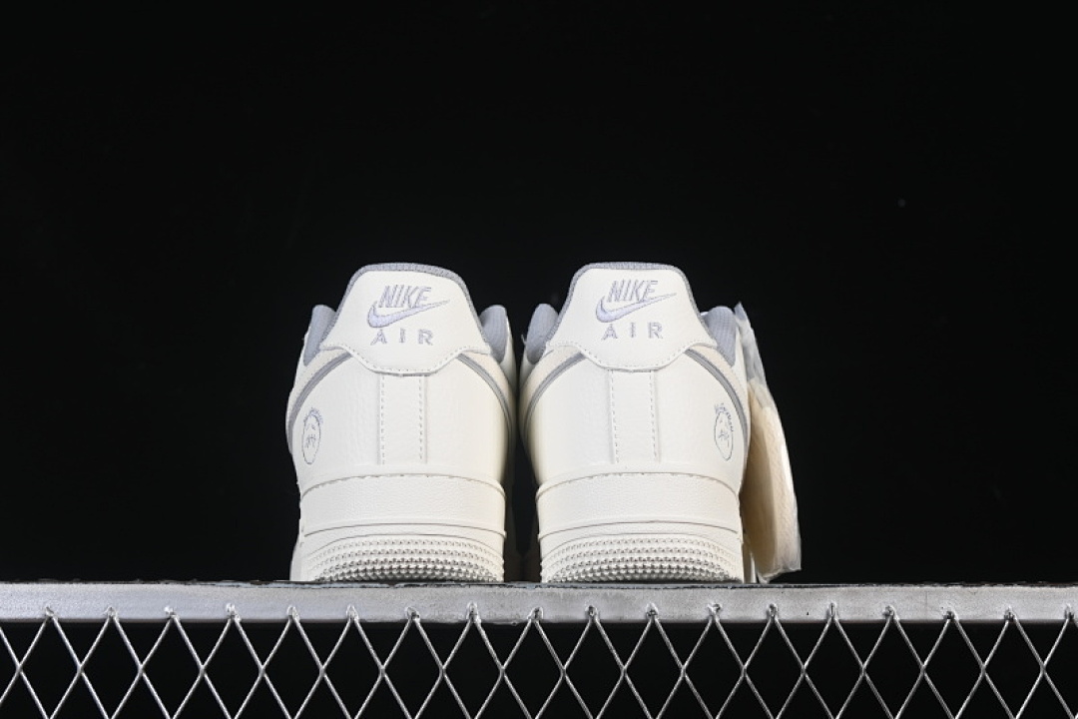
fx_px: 2246
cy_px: 360
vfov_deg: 18.2
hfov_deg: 27.0
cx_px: 539
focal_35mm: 75
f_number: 8
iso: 160
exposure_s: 1/80
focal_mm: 50
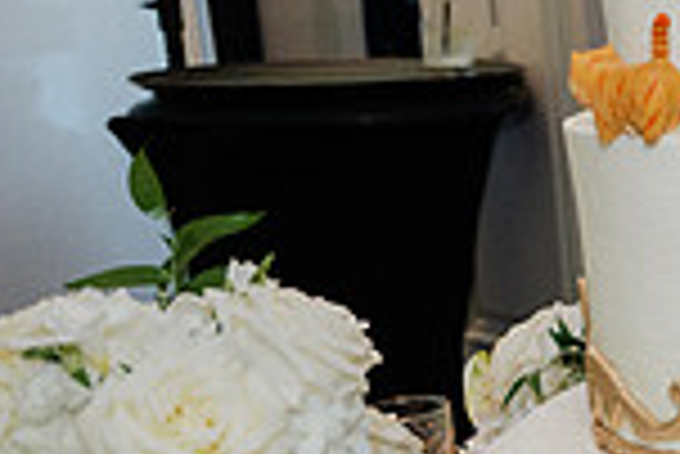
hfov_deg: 17.1
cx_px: 1301
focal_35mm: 92
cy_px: 106
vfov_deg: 14.8
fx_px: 1739
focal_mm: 24
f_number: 2.8
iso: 2000
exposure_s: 1/160
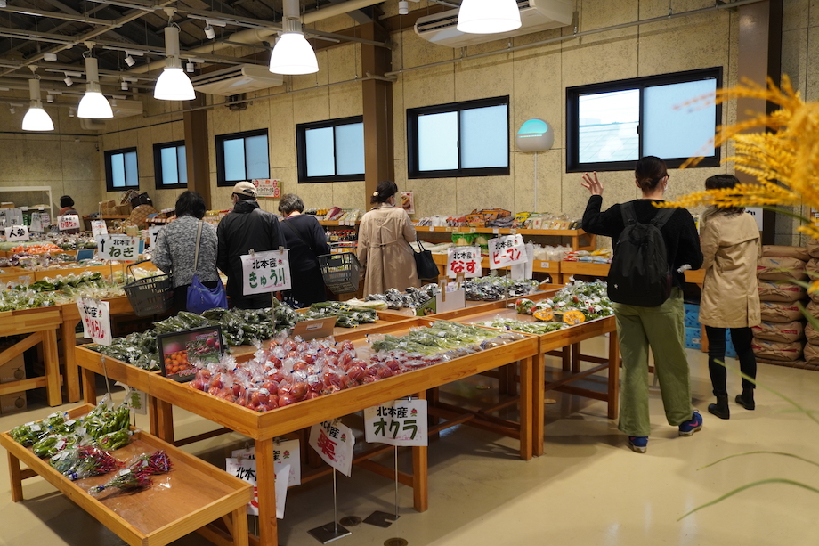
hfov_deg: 59.5
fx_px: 716
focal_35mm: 32
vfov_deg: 41.7
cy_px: 273
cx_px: 410
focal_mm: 21
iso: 640
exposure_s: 1/160
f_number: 4
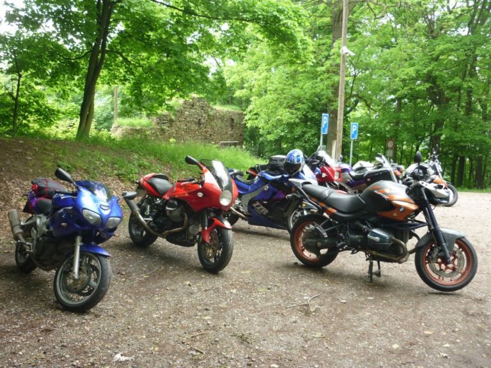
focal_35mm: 33
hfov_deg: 55.4
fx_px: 468
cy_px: 184
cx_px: 246
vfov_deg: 42.9
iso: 80
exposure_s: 1/60
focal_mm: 5.5
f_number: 2.8
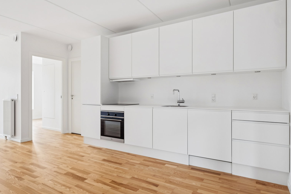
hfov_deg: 81.2
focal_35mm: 21
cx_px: 141
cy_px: 96
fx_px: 170
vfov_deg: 59.5
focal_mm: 13.2
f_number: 7.1
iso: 800
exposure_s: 1/2
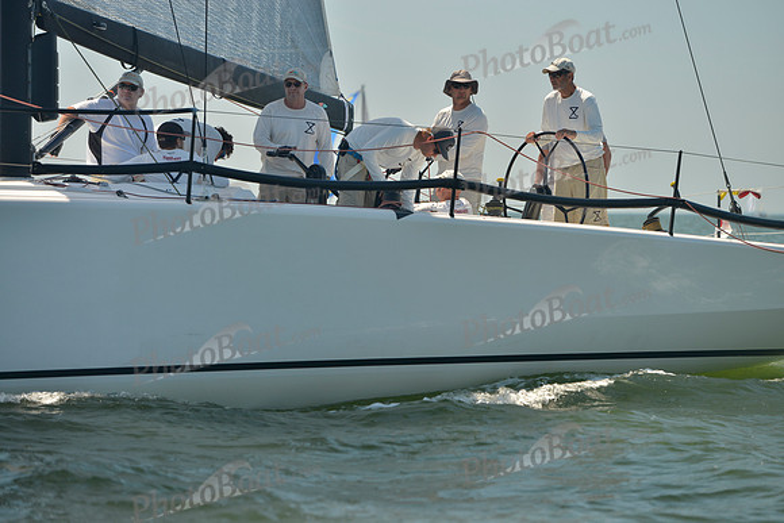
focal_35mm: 140
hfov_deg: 14.7
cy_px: 262
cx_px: 392
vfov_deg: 9.8
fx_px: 3049
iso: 200
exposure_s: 1/800
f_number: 4.5
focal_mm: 140
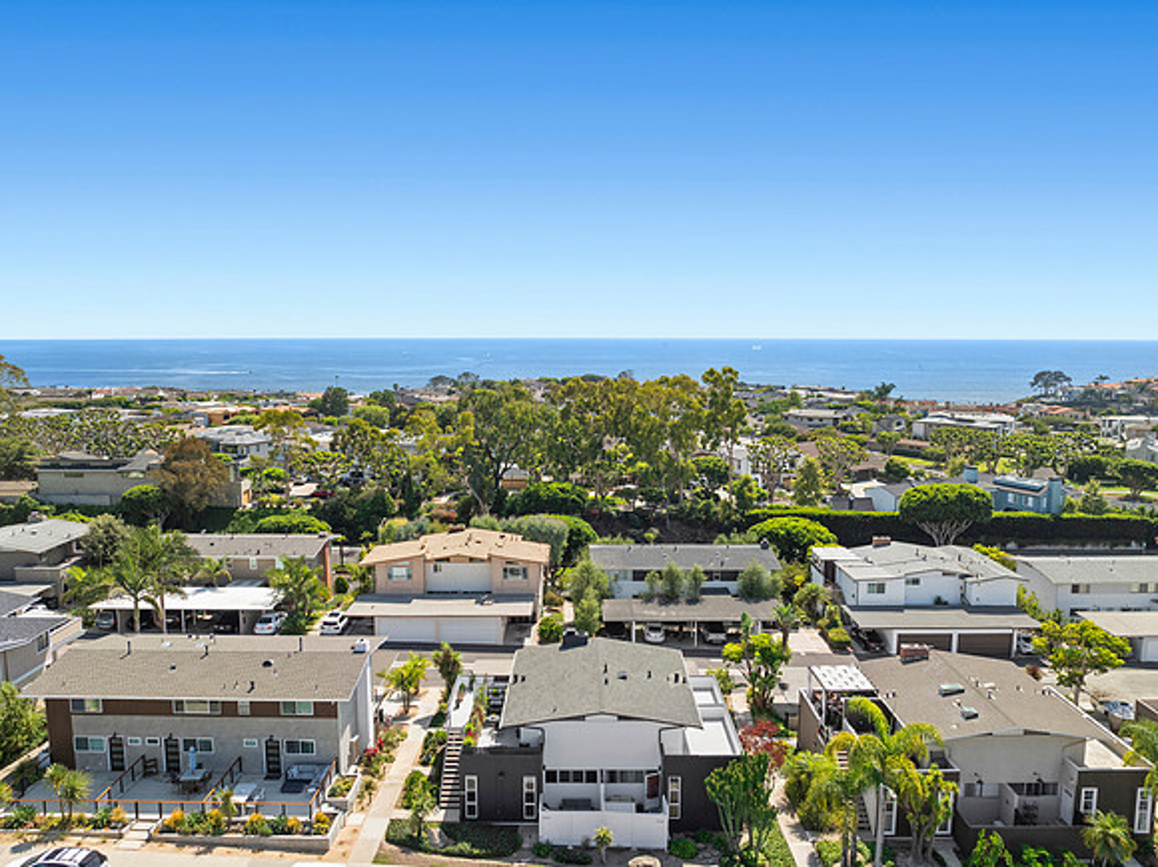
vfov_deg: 56.7
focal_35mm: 24
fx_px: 802
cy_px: 434
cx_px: 579
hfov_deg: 71.6
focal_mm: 12.29
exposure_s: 1/120
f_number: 2.8
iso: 160
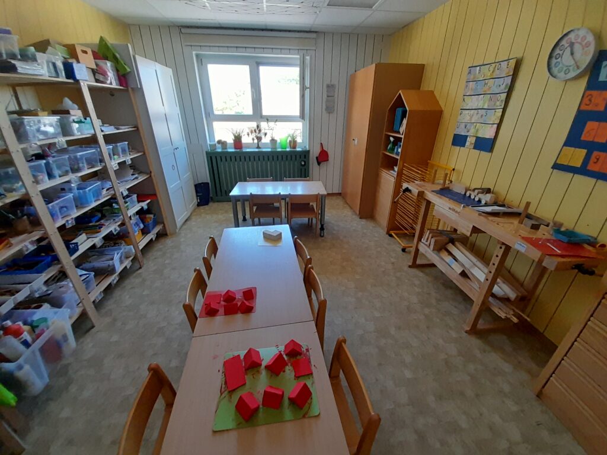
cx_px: 304
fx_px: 228
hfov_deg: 106.2
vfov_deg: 89.9
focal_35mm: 13
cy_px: 228
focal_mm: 1.13
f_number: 2.2
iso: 200
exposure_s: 1/50
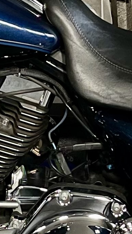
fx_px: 1027
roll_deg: +0.1
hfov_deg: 7.4
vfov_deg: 13.0
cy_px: 149
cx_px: 50
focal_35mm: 165
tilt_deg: -5.4
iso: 640
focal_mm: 5.1
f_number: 1.6
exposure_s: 1/17
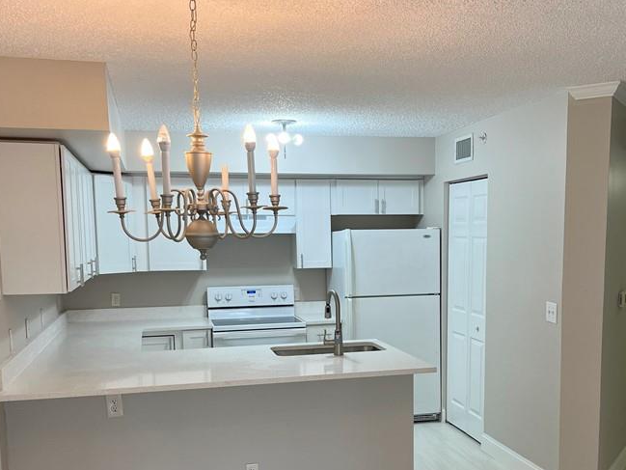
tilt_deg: -7.4
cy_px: 322
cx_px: 364
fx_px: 742
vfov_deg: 34.7
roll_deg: +0.3
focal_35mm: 41
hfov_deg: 45.6
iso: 64
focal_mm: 5.1
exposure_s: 1/60
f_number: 1.6
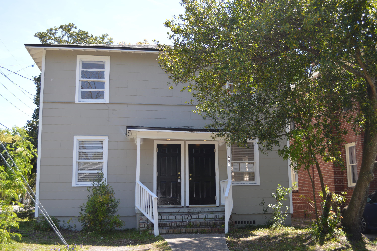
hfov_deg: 49.6
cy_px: 126
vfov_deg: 34.1
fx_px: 408
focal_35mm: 39
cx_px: 188
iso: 100
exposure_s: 1/200
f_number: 4.2
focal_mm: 26
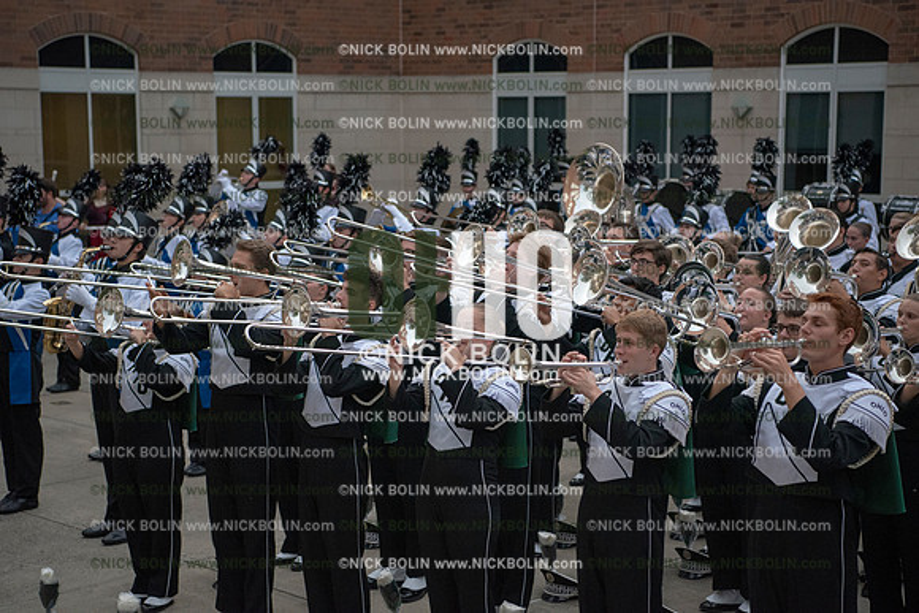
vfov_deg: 19.5
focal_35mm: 70
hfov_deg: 28.8
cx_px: 460
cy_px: 306
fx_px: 1787
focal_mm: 70
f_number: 3.5
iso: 3200
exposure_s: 1/1600
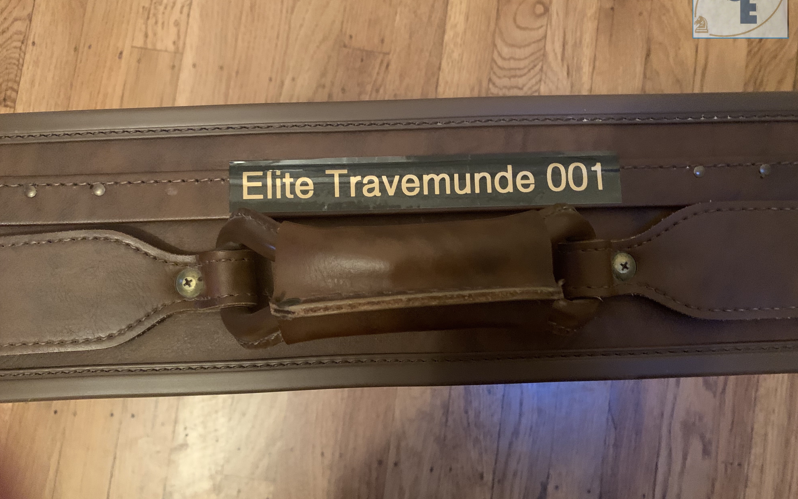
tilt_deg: -84.0
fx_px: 609
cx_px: 395
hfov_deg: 66.5
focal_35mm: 28
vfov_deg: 44.5
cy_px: 255
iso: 640
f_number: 1.8
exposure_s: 1/24
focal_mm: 4.25
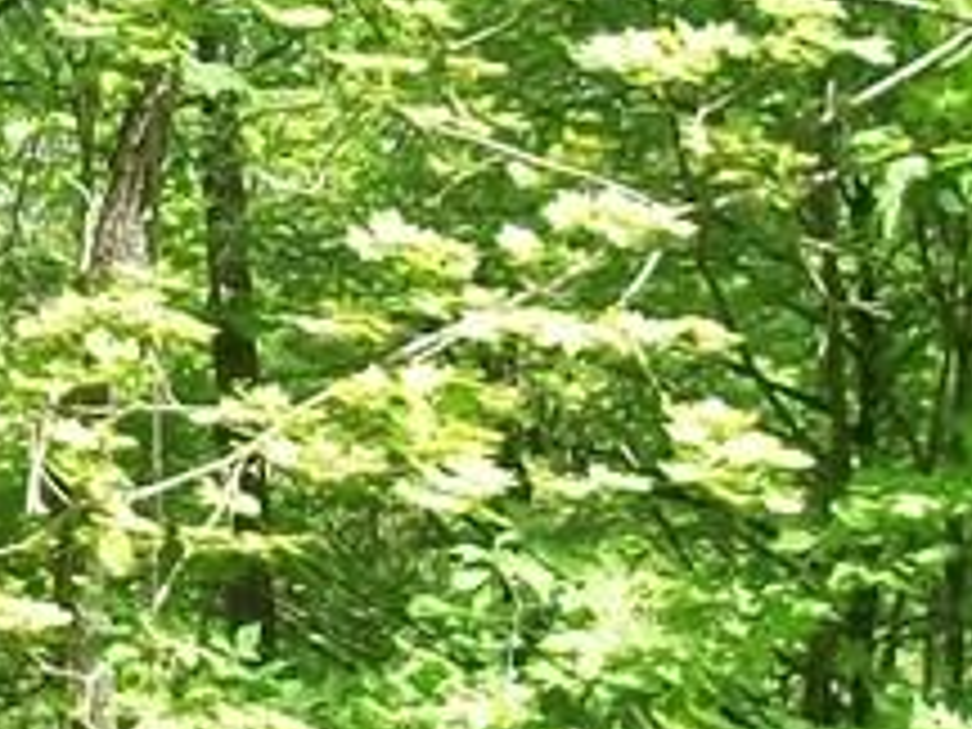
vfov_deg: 9.6
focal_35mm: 152
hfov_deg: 12.7
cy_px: 873
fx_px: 4268
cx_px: -171
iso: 80
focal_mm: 5.7
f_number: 2.9
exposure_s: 1/320
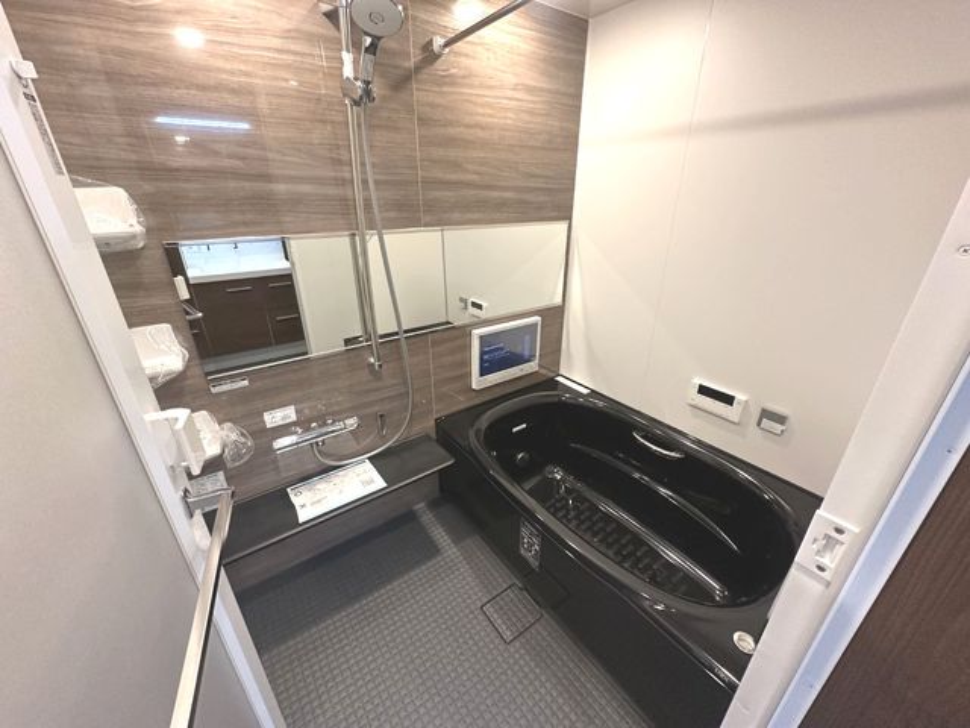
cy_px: 364
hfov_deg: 102.1
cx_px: 485
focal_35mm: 14
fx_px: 392
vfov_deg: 85.7
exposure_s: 1/50
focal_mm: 2.22
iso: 320
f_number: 2.2
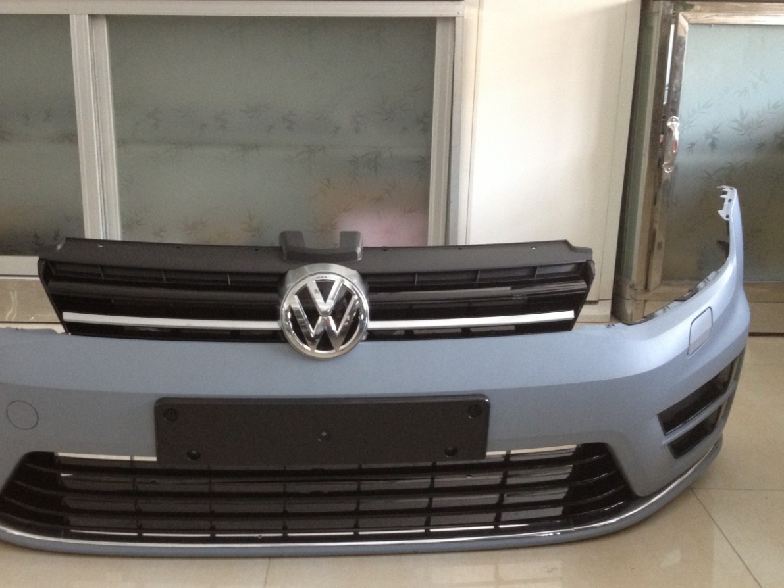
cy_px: 346
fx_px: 1065
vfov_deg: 30.8
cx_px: 333
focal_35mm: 47
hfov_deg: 40.3
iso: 200
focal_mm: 4.28
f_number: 2.4
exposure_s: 1/20
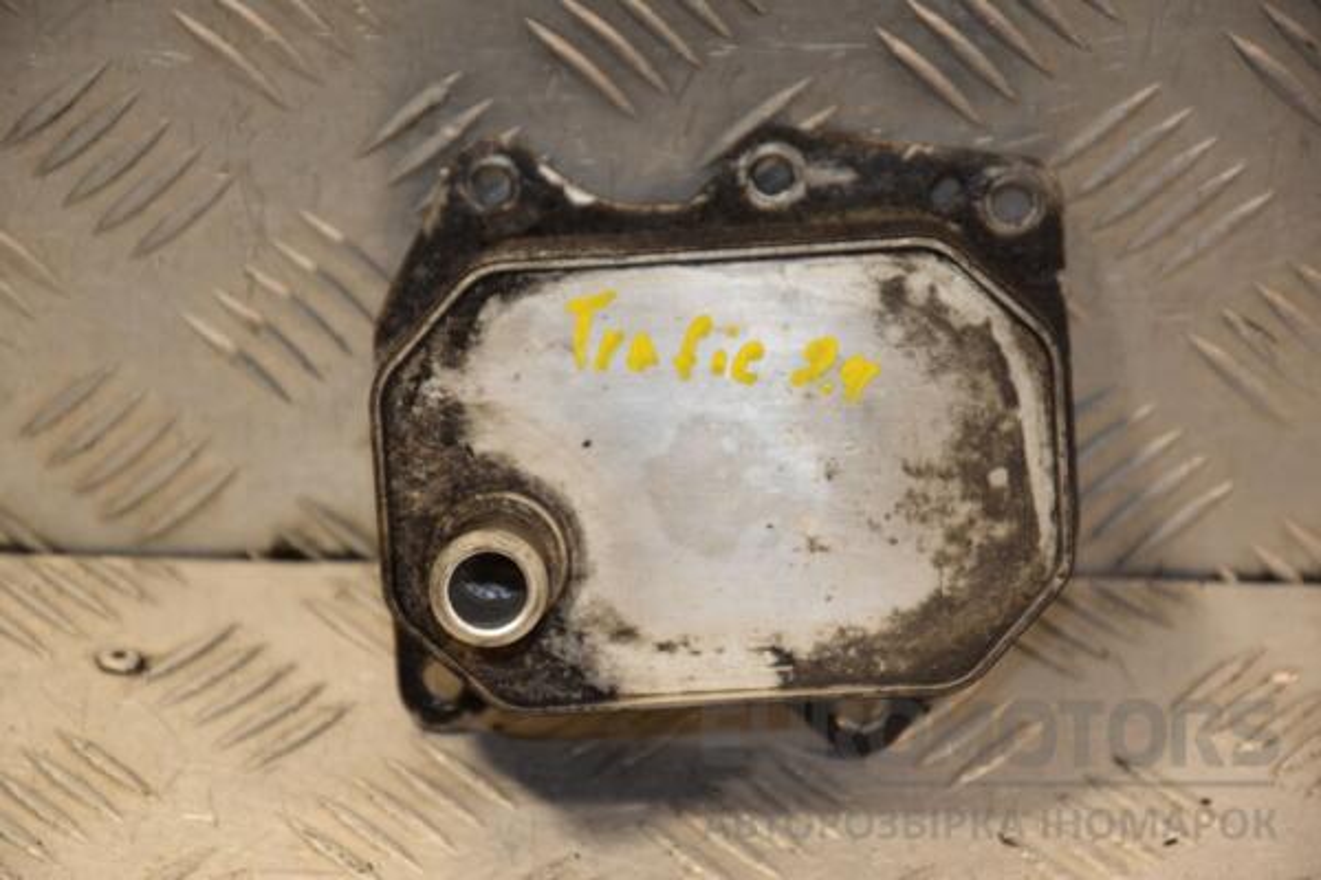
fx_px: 5779
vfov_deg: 8.7
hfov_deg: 13.0
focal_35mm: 158
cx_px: 660
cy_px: 440
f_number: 5.6
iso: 800
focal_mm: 105
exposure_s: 1/200
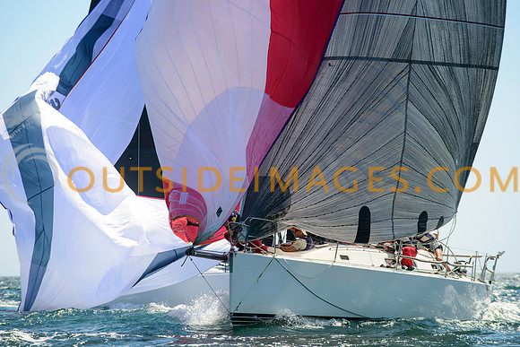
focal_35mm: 200
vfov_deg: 6.9
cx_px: 260
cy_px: 174
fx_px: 2889
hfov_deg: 10.3
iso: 250
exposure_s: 1/1600
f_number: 5.6
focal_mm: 200
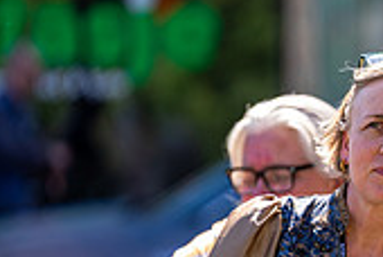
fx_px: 7258
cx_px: 626
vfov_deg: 2.0
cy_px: 260
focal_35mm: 681
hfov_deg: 3.0
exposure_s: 1/500
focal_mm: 200
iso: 64
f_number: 2.8
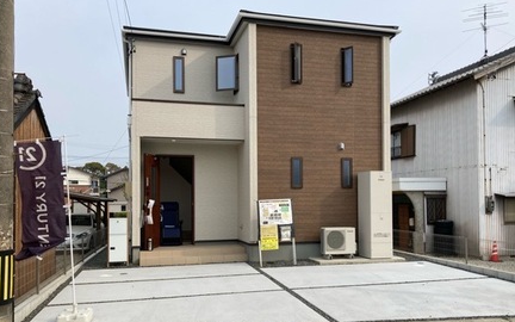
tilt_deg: +0.3
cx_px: 268
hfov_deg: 58.1
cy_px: 192
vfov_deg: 38.2
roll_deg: -1.0
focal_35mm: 33
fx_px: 463
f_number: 1.8
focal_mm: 3.99
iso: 20
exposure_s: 1/1621
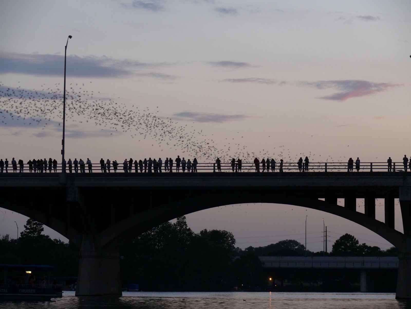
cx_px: 206
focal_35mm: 142
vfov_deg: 10.4
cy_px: 154
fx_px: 1686
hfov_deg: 13.9
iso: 100
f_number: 3.6
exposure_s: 1/80
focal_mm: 30.1
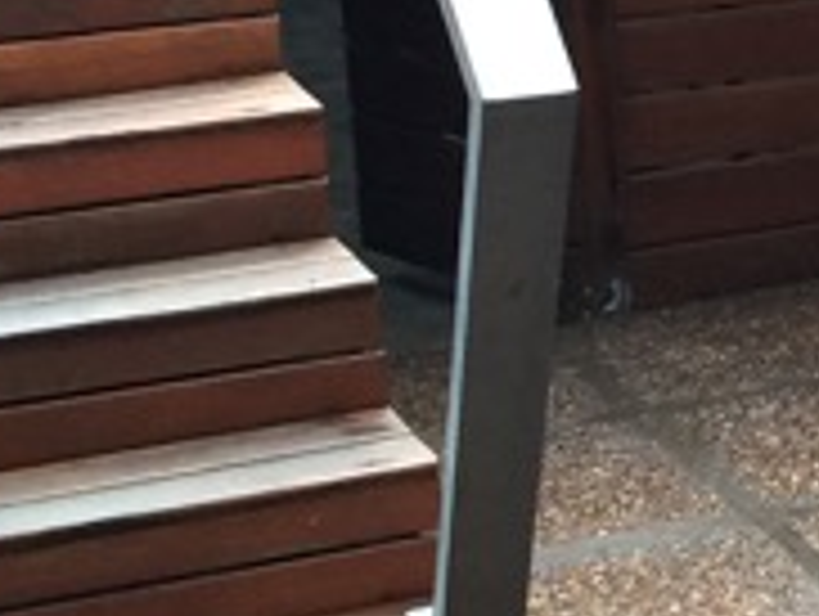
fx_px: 3862
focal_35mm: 163
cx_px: 1660
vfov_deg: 9.1
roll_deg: -1.1
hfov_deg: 11.0
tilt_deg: -12.5
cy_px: -9
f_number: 2.2
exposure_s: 1/33
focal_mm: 4.15
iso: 32
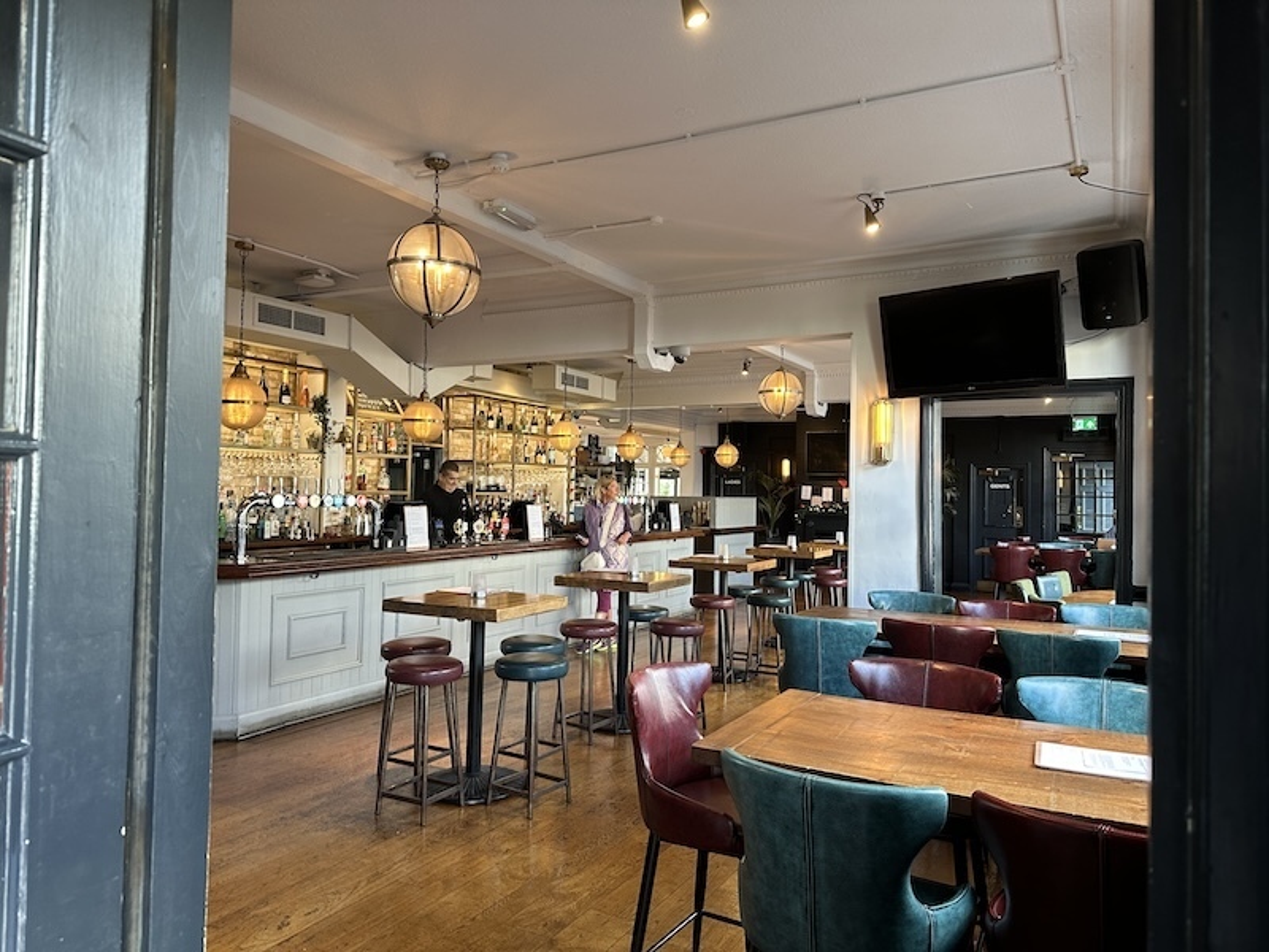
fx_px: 880
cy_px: 476
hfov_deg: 71.6
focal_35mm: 24
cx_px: 634
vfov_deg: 56.8
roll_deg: +0.3
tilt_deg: +0.4
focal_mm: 6.86
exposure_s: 1/50
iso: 160
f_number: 1.78
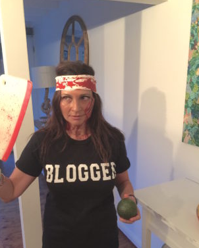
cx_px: 92
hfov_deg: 44.5
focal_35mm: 33
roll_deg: +1.1
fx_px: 243
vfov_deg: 54.0
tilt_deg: -13.9
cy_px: 142
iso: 100
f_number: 2.2
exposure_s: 1/4
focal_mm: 4.15
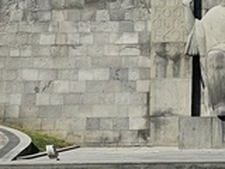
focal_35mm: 115
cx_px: 215
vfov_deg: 12.0
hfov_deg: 16.8
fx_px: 747
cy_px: -118
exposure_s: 1/1542
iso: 12
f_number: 1.7
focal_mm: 6.3
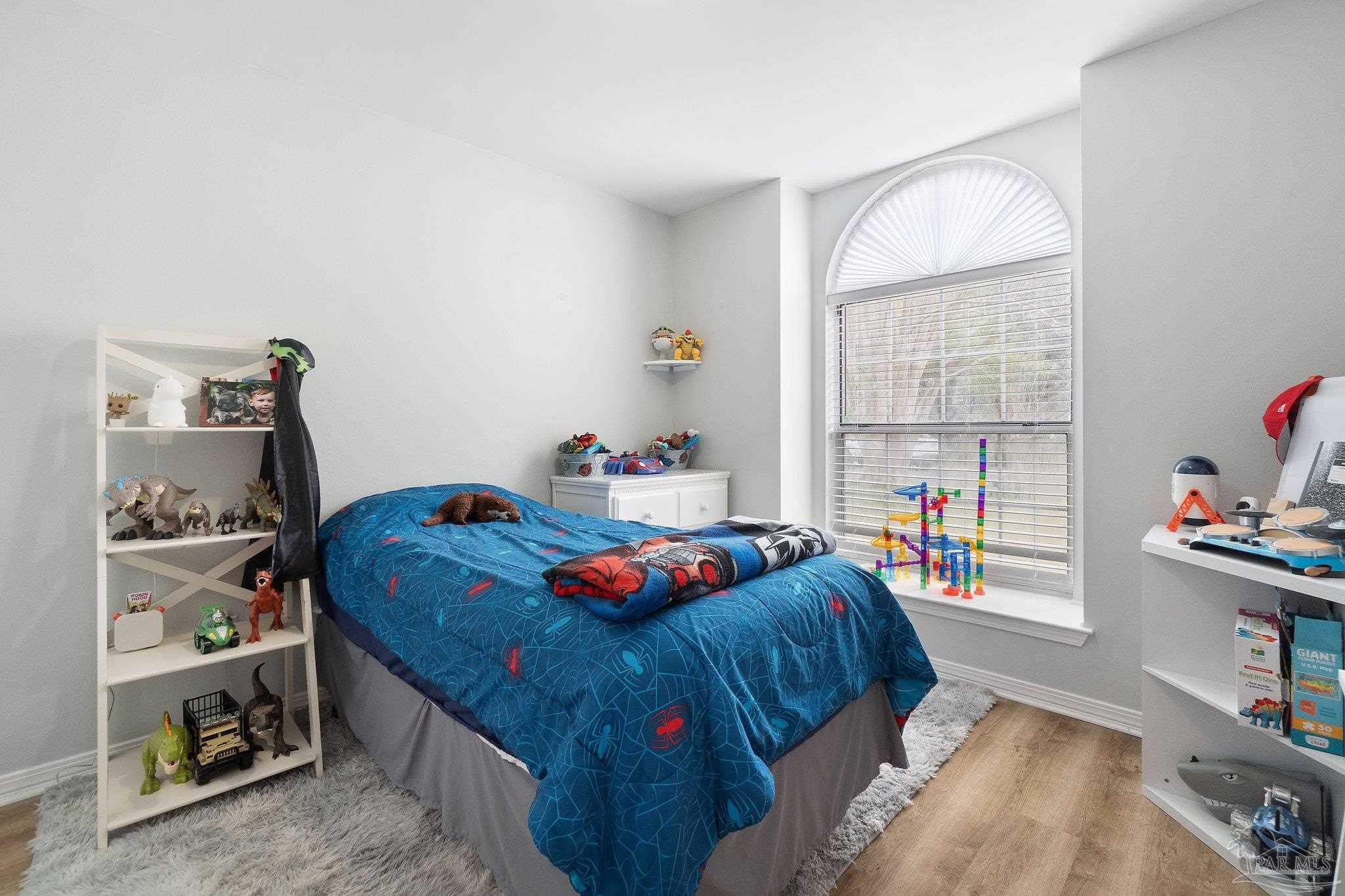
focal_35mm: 15
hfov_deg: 100.4
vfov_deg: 77.3
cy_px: 448
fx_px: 560
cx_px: 672
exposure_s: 1/5
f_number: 9
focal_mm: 10
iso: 500
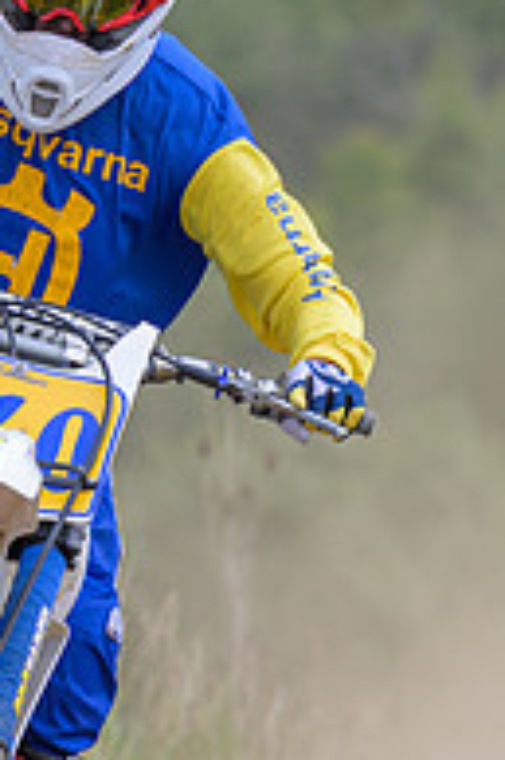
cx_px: -165
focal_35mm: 953
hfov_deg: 1.4
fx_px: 20087
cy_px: 796
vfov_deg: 2.2
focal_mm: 145
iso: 64
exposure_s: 1/400
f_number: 4
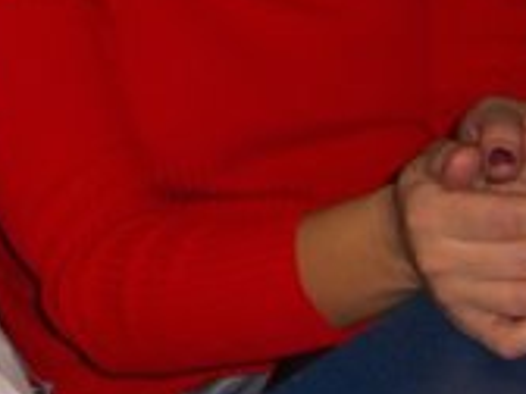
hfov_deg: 14.3
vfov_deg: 10.4
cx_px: 3
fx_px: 2067
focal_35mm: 136
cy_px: -238
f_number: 2.8
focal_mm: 7.9
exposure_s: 1/60
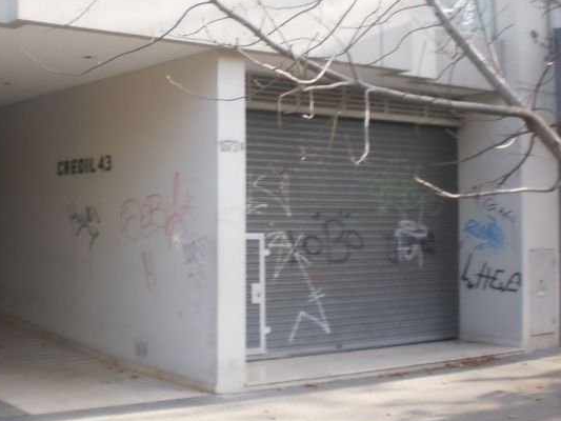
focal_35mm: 54
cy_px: 158
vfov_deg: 27.0
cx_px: 157
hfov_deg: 34.9
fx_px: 875
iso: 200
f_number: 3.1
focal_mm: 6.3
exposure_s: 1/200
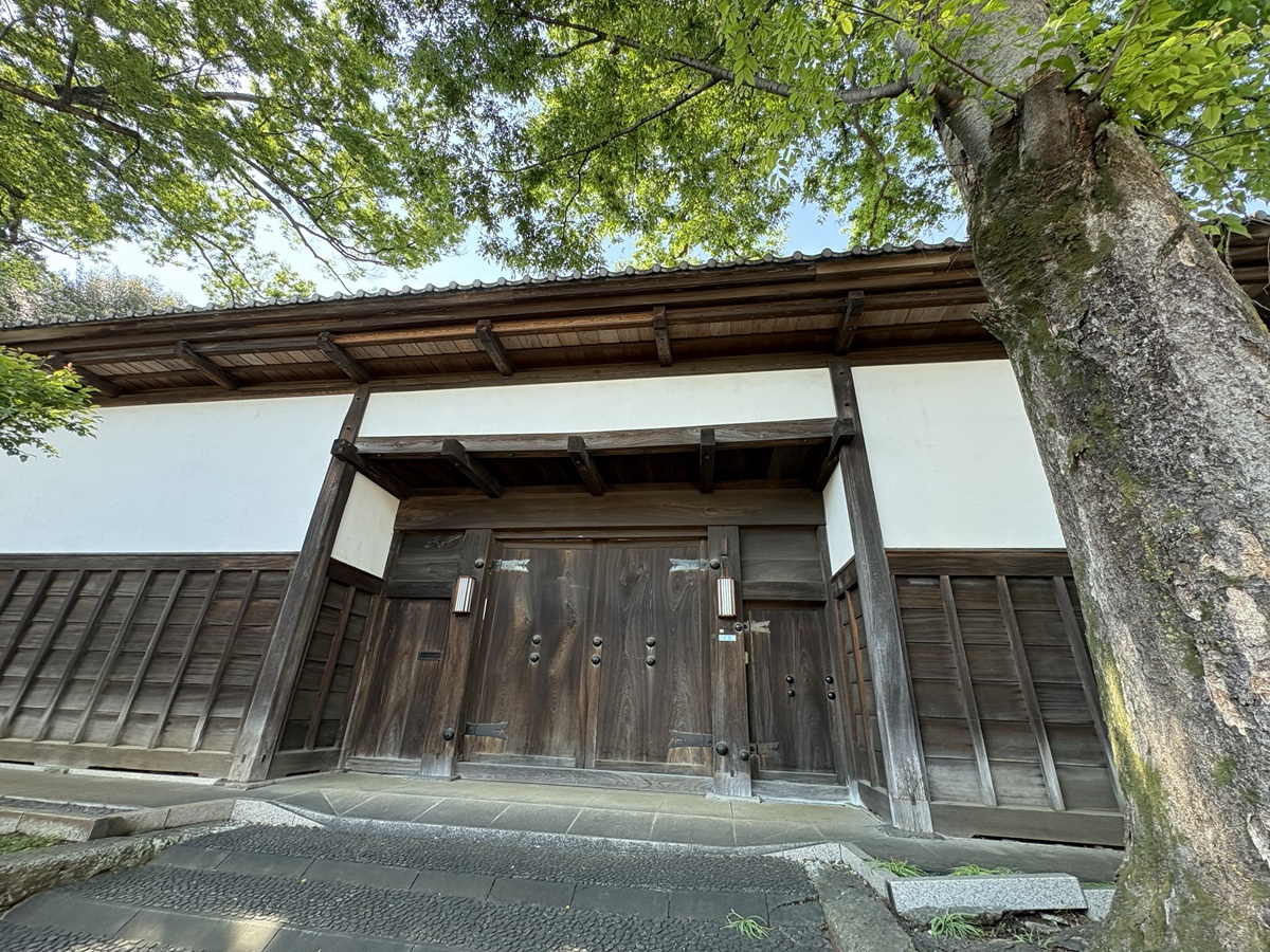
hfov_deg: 102.1
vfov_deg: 85.7
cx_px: 635
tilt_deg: +25.0
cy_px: 476
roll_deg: -1.9
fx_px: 514
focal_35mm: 14
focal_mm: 2.22
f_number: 2.2
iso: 64
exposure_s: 1/123
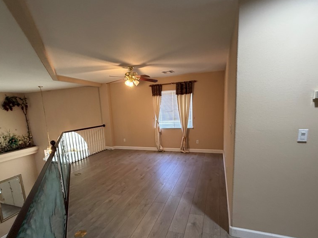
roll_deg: +4.6
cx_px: 151
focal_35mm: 19
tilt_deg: -15.5
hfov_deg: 84.6
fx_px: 175
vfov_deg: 68.2
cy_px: 138
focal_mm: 2.22
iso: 250
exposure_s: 1/60
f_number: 2.2
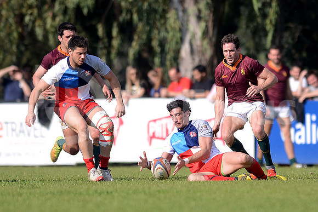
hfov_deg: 4.9
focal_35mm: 420
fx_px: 3711
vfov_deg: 3.3
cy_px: 106
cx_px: 159
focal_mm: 420
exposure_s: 1/2500
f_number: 4
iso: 400
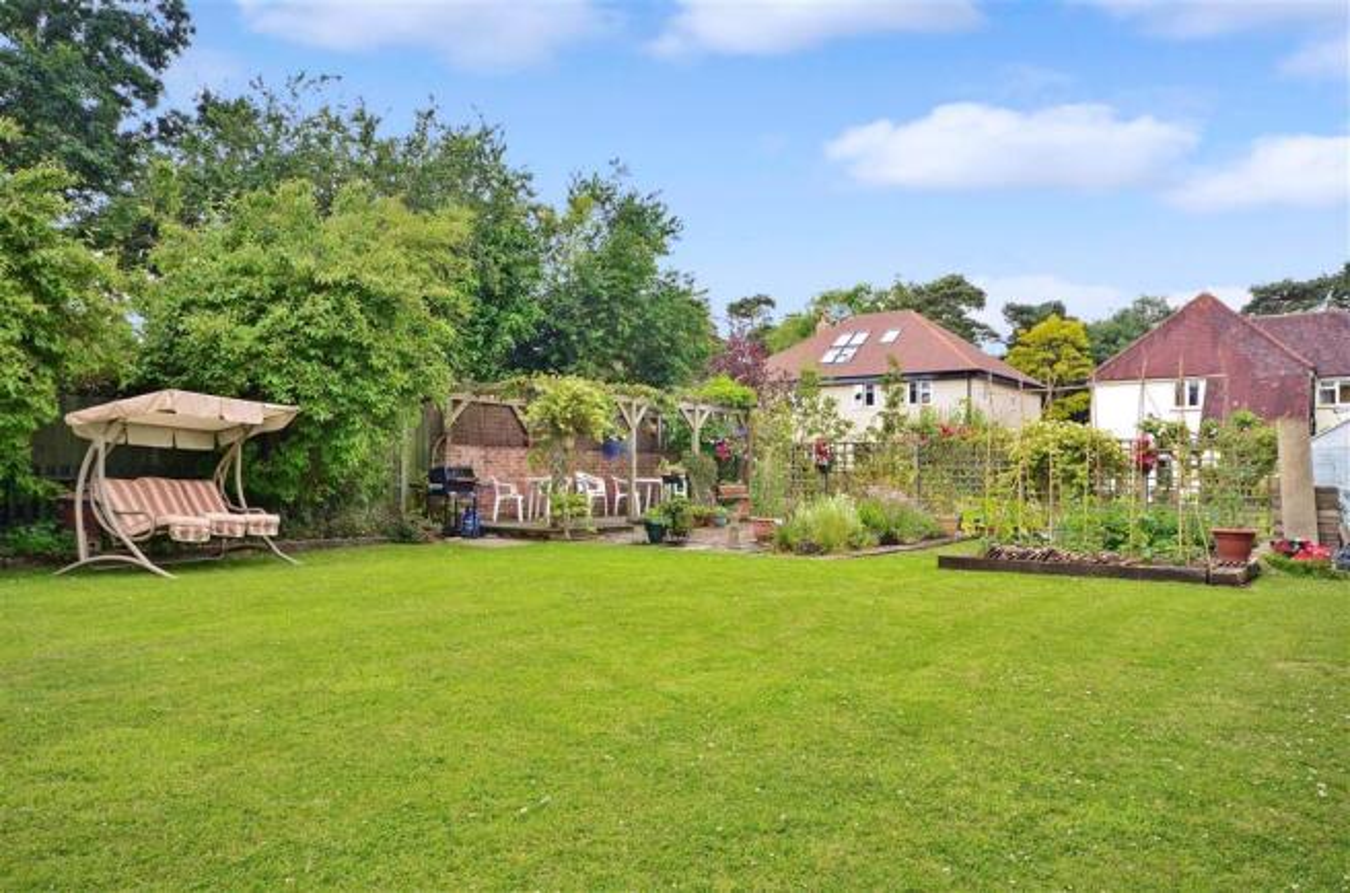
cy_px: 446
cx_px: 675
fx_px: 954
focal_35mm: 26
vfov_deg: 50.2
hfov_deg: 70.6
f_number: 10
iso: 320
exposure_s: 1/40
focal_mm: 17
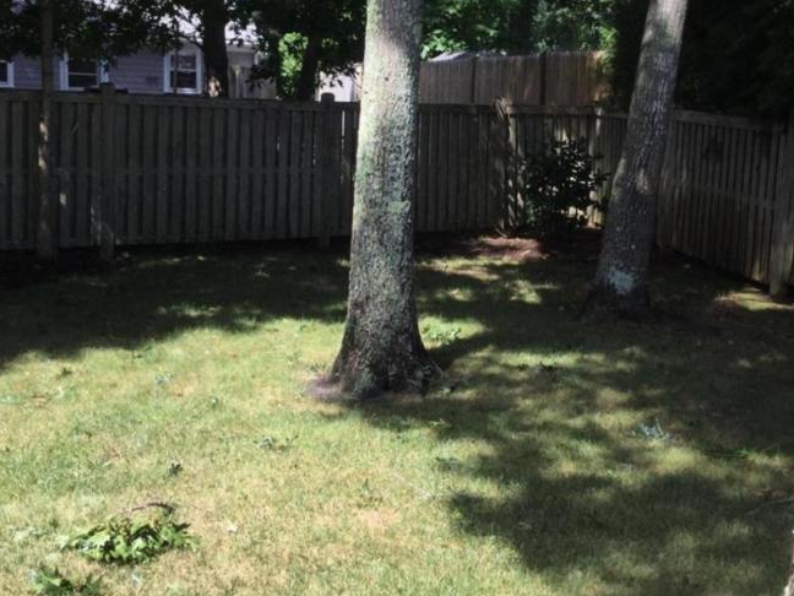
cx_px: 440
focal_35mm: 49
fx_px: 1124
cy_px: 213
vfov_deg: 29.5
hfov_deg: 38.9
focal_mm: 3.3
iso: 25
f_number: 2.4
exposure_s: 1/413
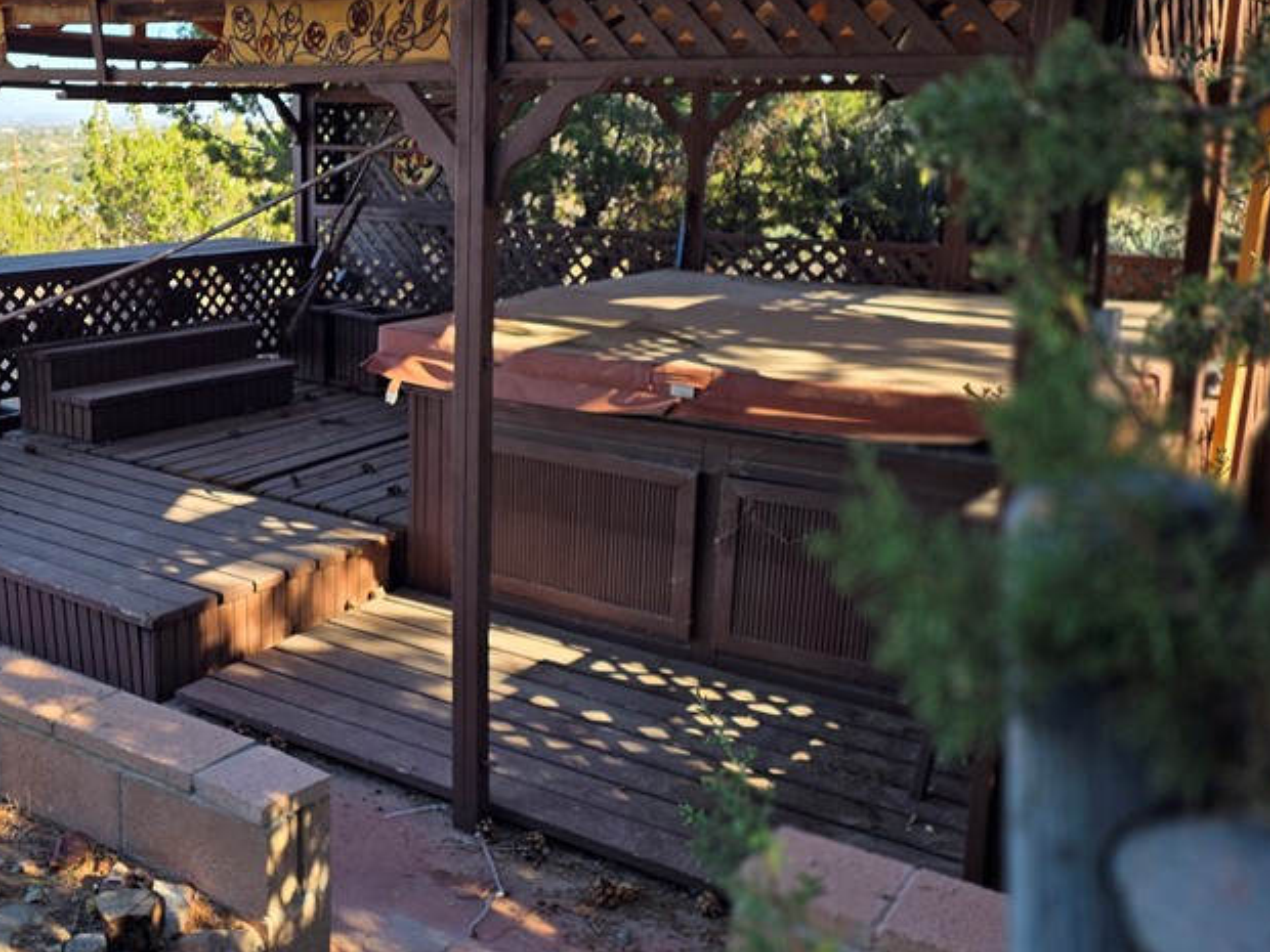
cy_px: 495
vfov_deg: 37.7
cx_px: 379
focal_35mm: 38
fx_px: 1394
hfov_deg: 47.8
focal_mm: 6.25
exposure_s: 1/2010
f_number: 1.7
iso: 80
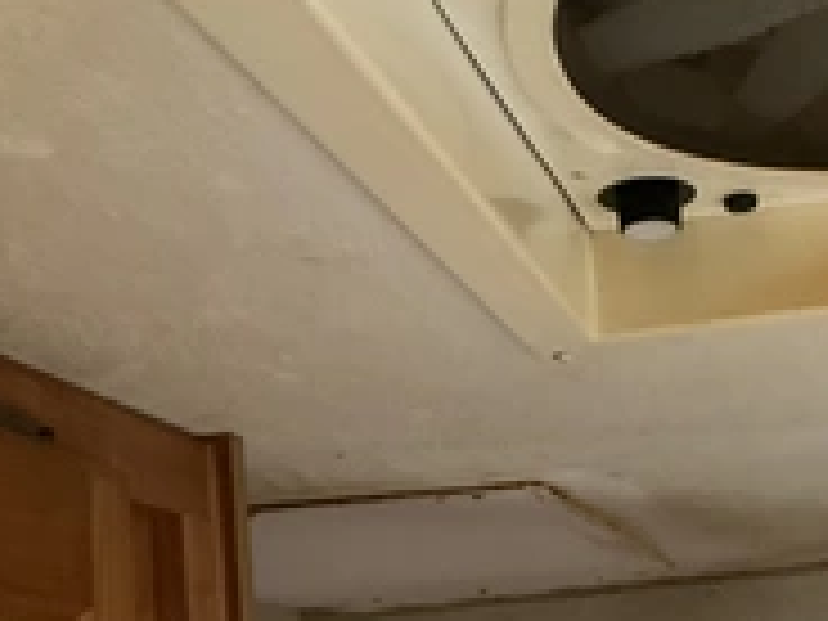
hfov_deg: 29.4
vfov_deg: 22.4
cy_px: 626
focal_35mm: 63
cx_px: 747
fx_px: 1507
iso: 400
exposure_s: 1/30
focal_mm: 3
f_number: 1.8
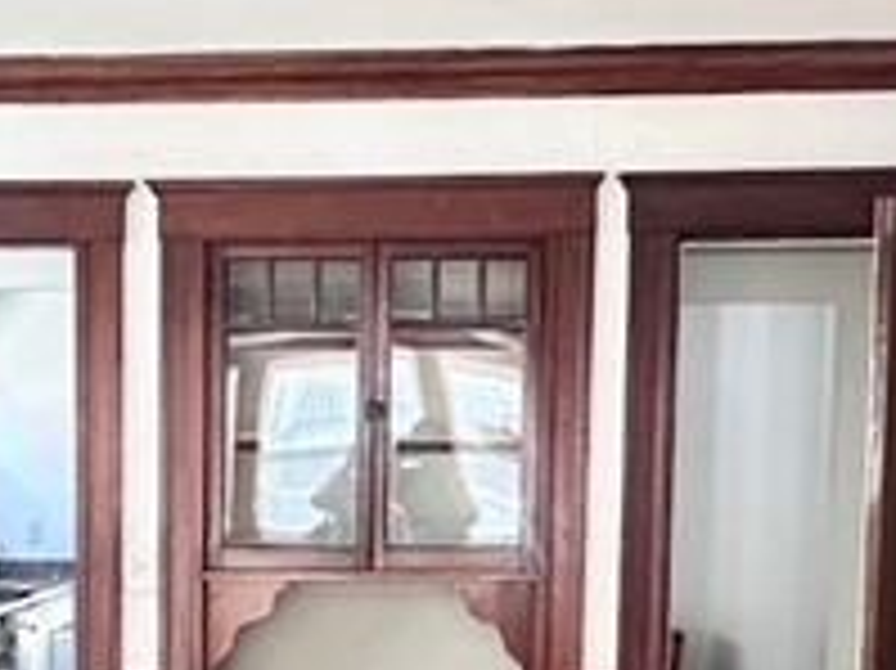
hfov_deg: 26.7
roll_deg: -0.3
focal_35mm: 72
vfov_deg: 19.9
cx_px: 239
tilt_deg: -5.2
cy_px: 648
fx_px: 1863
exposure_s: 1/60
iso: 400
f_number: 2.2
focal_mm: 2.22
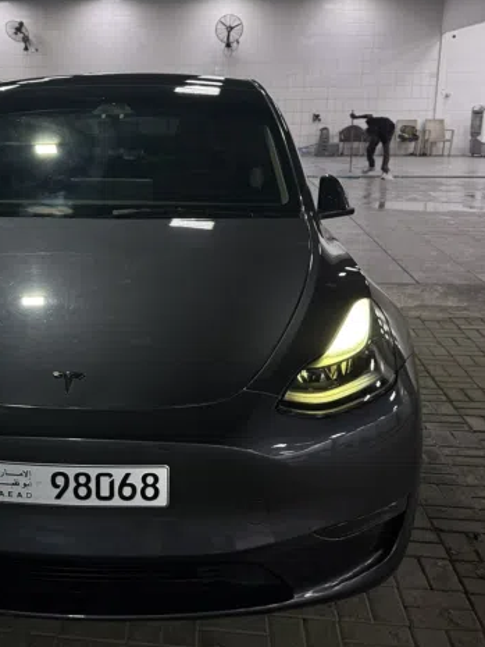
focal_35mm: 33
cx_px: 97
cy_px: 320
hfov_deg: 41.2
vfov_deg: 55.3
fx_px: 616
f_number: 1.78
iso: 320
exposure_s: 1/100
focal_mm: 6.76
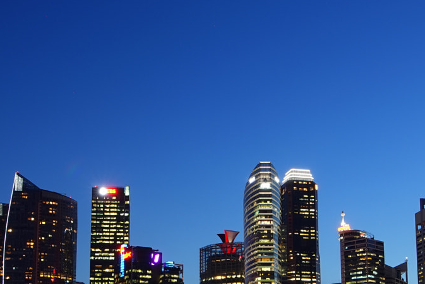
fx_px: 827
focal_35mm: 70
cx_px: 205
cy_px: 257
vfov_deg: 19.1
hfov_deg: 28.8
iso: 64
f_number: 13
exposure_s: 20
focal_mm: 23
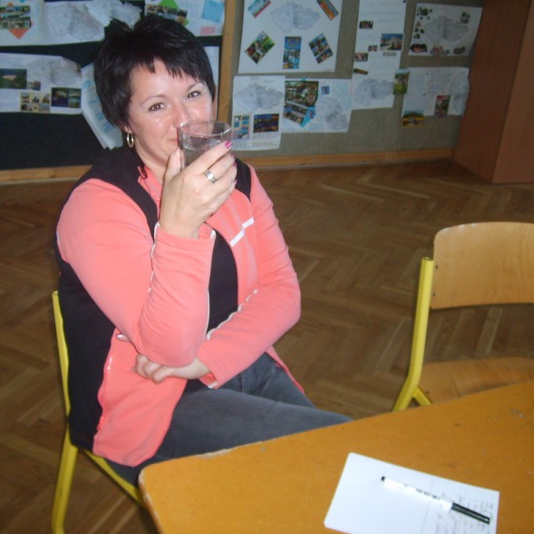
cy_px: 263
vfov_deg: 40.0
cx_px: 239
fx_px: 733
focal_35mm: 42
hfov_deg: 40.0
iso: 100
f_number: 2.8
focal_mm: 5.8
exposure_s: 1/45
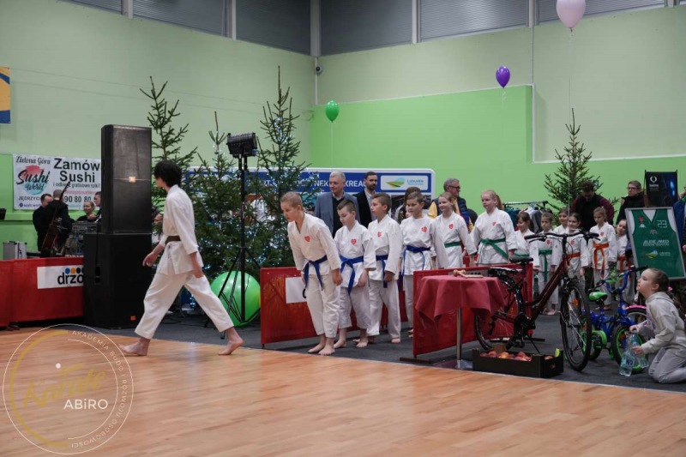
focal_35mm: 48
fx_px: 914
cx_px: 343
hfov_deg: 41.1
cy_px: 228
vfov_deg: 28.1
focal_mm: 48
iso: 800
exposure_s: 1/160
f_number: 4
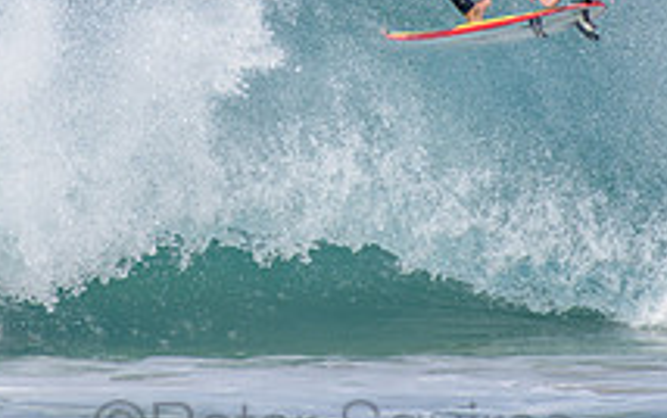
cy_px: -89
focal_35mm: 1384
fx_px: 25171
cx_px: 334
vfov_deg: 1.0
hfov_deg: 1.5
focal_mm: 500
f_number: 5.6
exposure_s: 1/2000
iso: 160
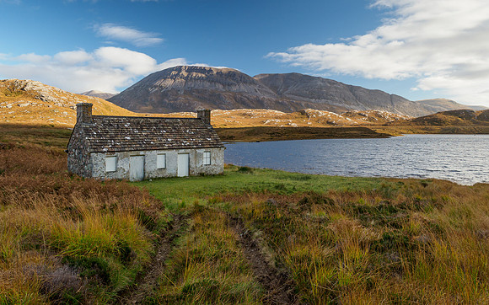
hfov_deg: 71.6
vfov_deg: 48.2
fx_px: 339
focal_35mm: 25
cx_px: 244
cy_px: 122
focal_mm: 12
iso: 200
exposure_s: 1/50
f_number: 7.1
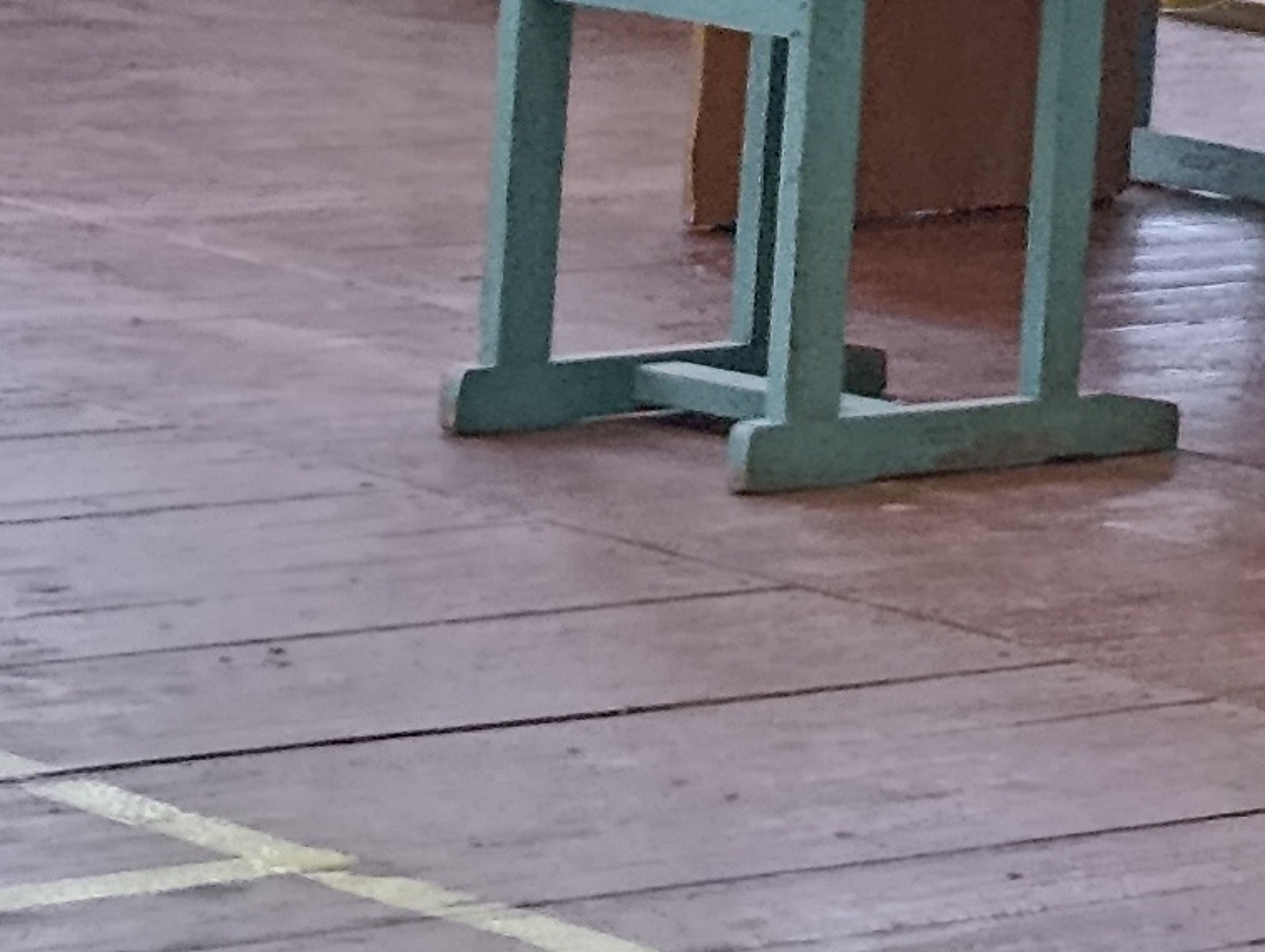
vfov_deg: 5.8
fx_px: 9076
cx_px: 3098
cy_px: -1049
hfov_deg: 7.4
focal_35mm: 248
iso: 766
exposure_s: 1/100
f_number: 1.65
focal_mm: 6.11
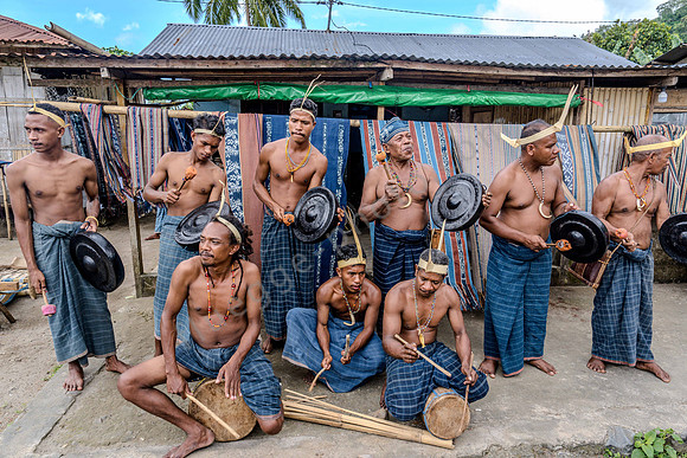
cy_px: 229
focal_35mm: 24
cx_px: 344
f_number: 5
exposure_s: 1/500
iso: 400
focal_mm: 24
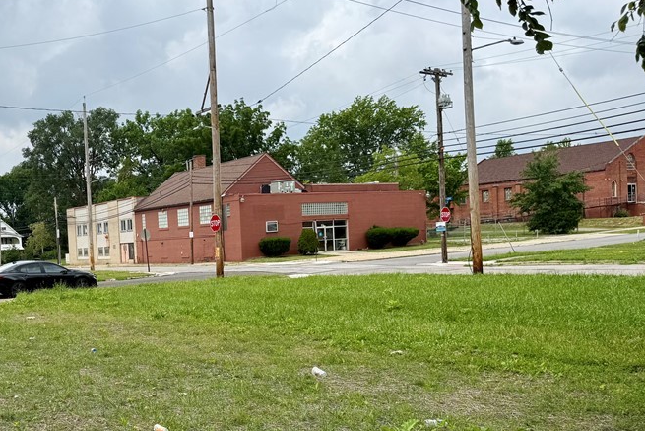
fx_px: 699
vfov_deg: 34.0
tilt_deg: -0.8
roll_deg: +3.3
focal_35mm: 39
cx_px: 156
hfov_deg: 47.6
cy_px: 273
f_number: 1.78
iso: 80
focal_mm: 6.76
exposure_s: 1/4975
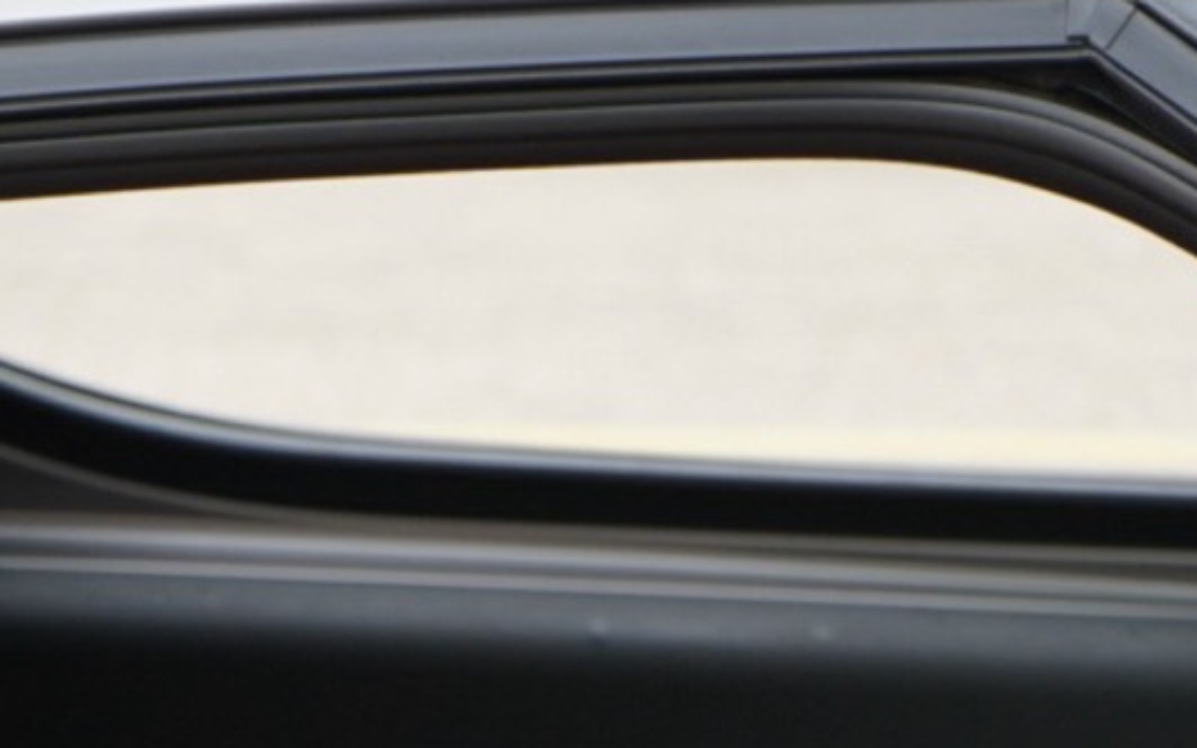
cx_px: 649
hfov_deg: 8.1
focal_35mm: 258
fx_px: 8417
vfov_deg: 5.0
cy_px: 1364
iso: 800
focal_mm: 70
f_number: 5.6
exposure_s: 1/80
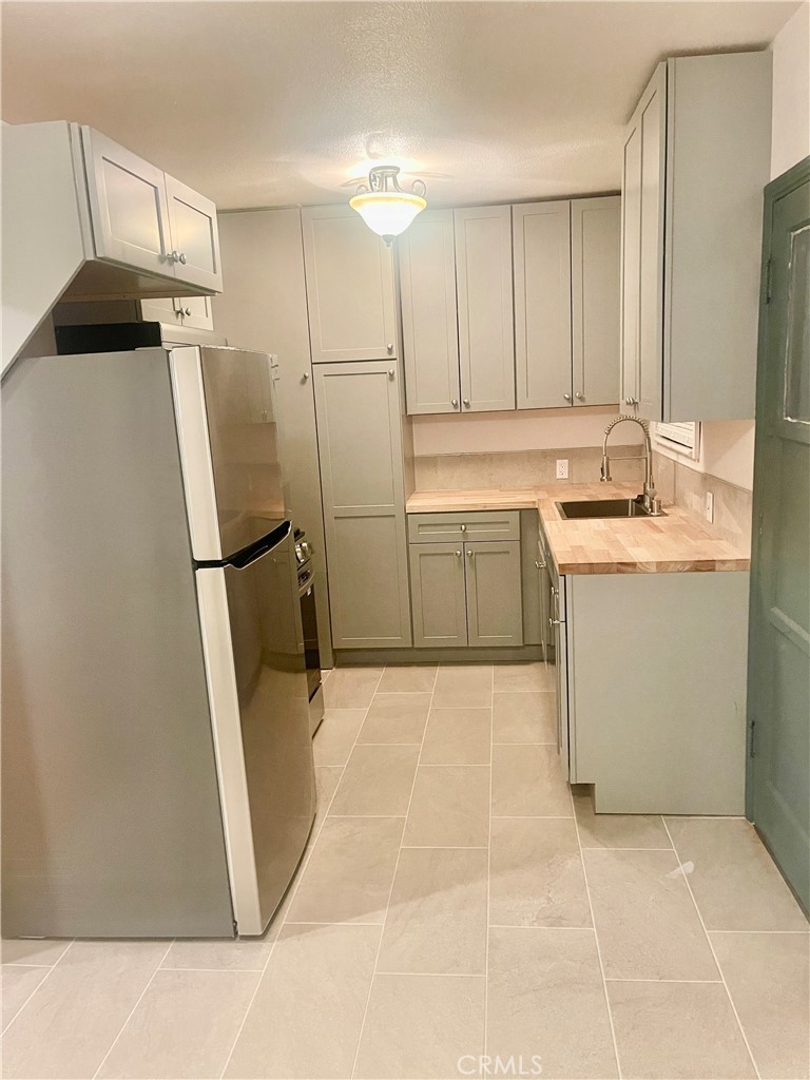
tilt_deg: -10.3
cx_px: 405
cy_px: 540
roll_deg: +3.3
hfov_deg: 53.1
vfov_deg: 67.3
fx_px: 811
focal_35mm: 26
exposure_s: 1/60
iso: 500
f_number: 1.6
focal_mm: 5.1
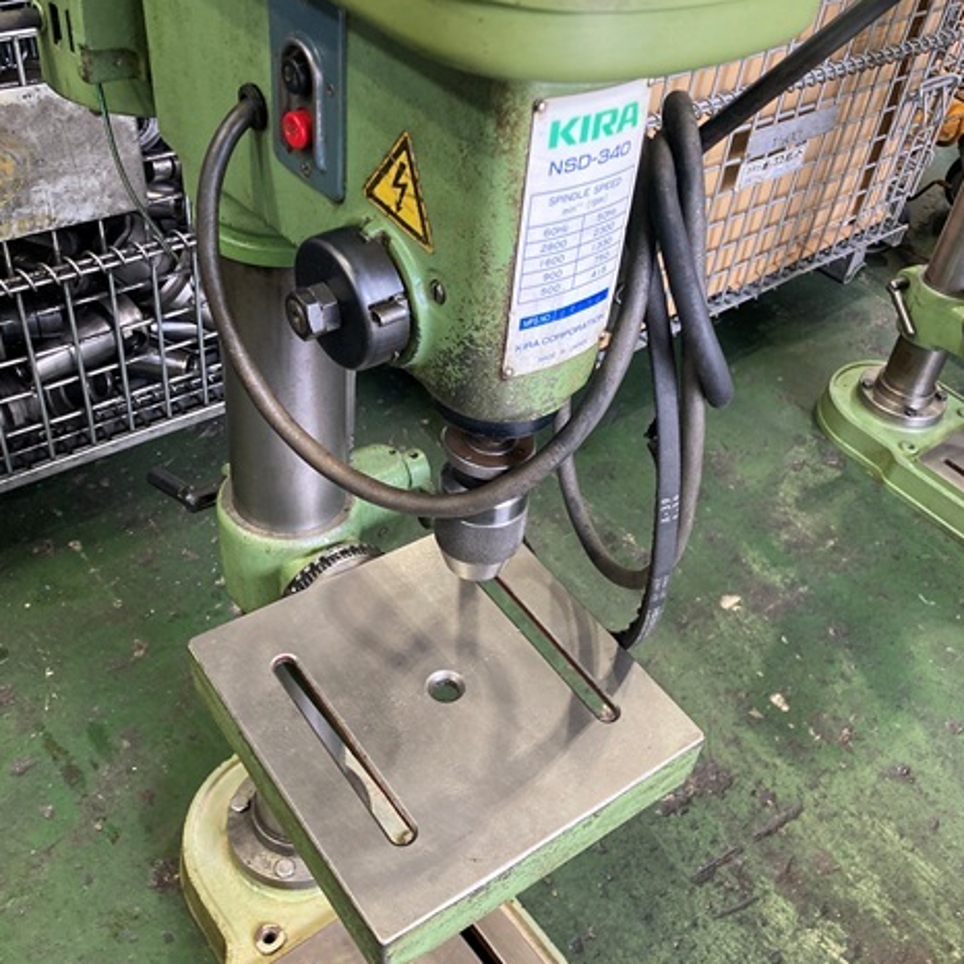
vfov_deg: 48.4
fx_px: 1071
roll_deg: -9.6
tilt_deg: -41.7
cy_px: 476
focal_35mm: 34
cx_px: 525
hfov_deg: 48.4
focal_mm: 3.99
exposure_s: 1/60
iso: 160
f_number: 1.8
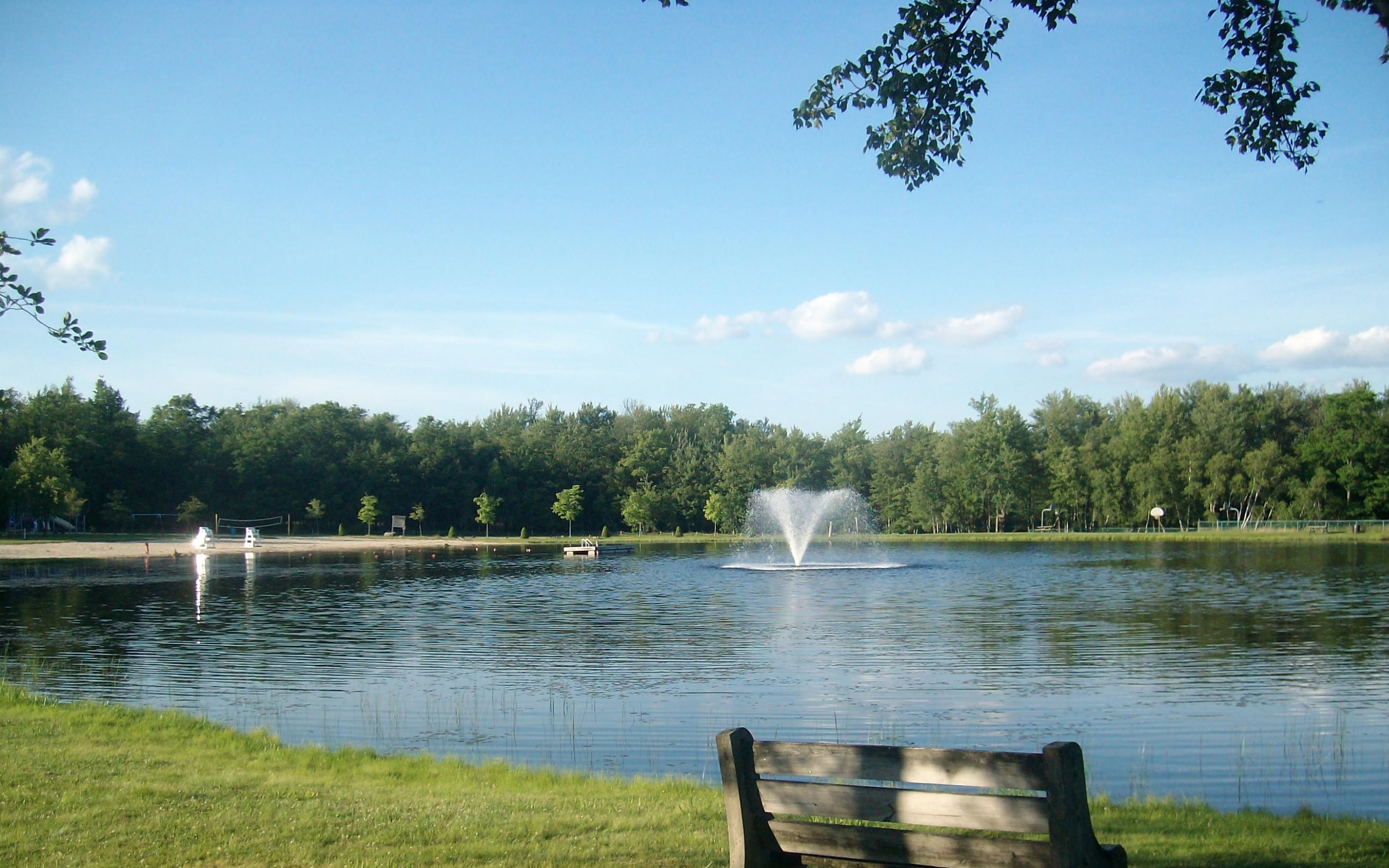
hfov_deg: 51.5
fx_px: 1439
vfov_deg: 33.5
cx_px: 692
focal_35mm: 38
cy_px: 529
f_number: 7.2
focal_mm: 5.8
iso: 80
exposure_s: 1/110
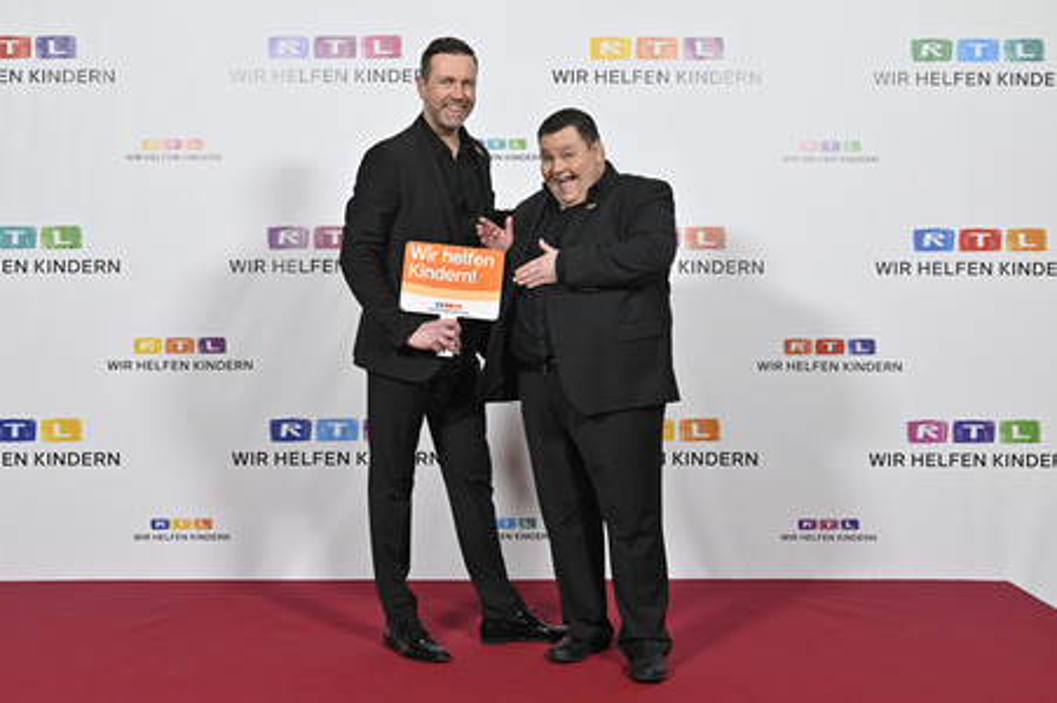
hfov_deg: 47.4
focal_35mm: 41
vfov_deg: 32.6
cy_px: 352
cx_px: 528
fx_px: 1203
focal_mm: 41
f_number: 4.5
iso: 1600
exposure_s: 1/400
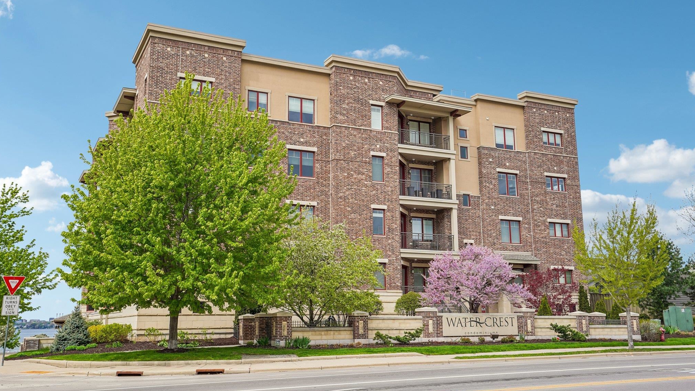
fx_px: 682
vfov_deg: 32.0
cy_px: 184
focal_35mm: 37
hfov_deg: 54.0
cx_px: 347
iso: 100
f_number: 8
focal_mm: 35
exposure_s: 1/160
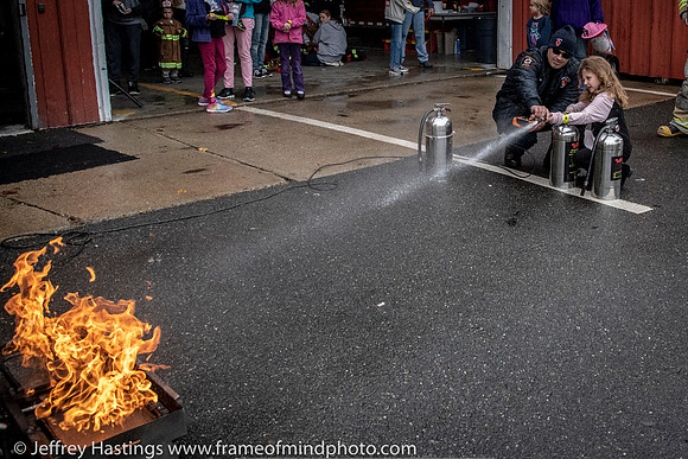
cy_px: 124
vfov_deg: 35.4
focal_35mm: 37
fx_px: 704
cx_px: 521
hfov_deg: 49.9
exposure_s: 1/8000
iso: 2000
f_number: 4
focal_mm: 16
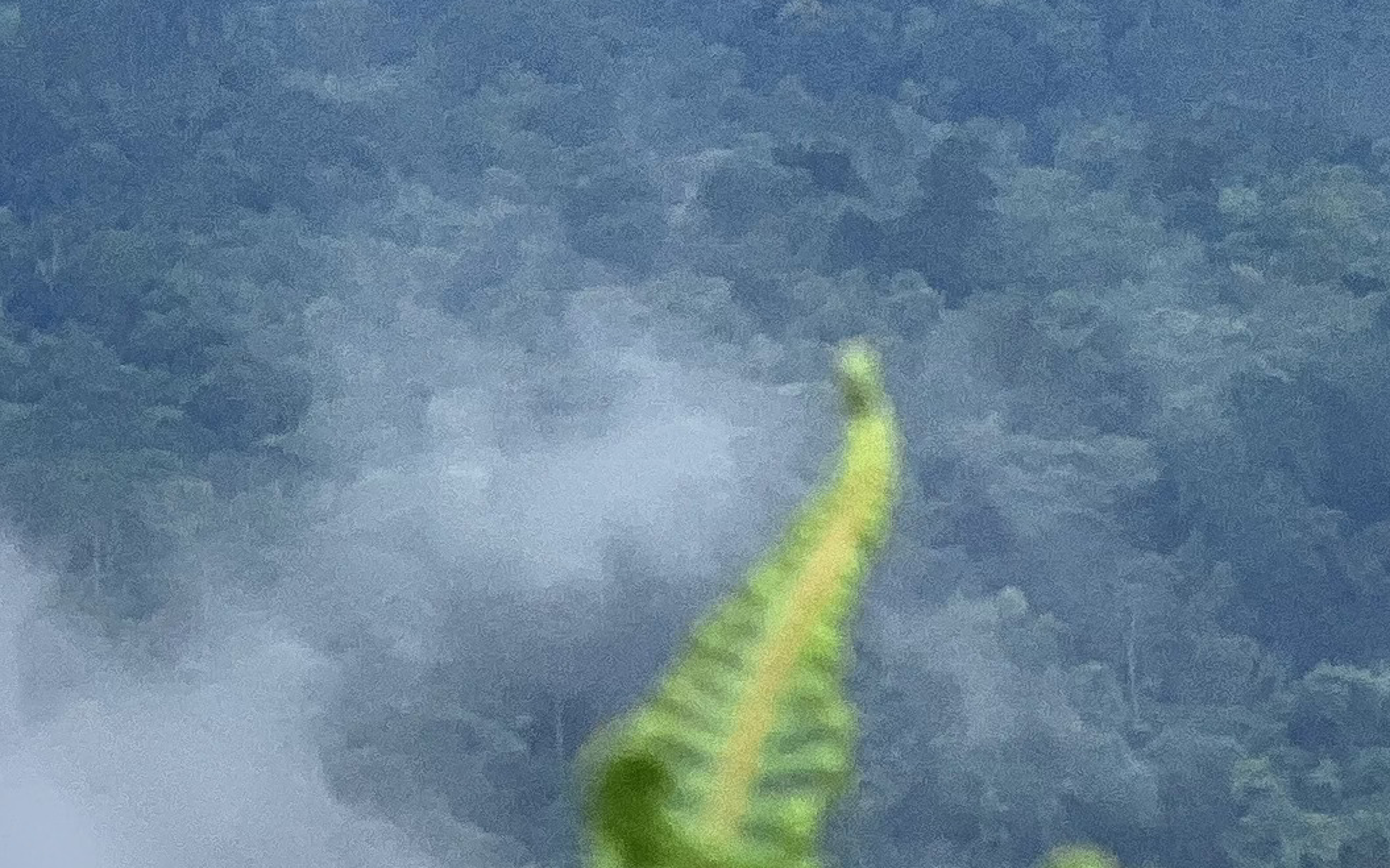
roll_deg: +1.2
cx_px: 2098
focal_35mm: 312
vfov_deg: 4.2
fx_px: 11817
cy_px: -344
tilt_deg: -6.6
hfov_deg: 6.6
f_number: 2.8
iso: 32
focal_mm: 9
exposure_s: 1/279
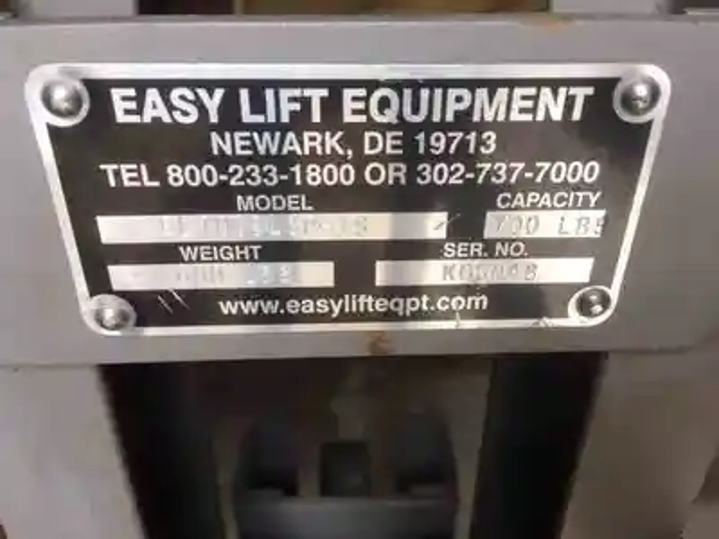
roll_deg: -0.8
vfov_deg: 48.2
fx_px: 602
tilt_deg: -29.6
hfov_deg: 61.7
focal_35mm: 29
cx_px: 360
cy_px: 270
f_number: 2.2
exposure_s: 1/60
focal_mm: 4.15
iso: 25
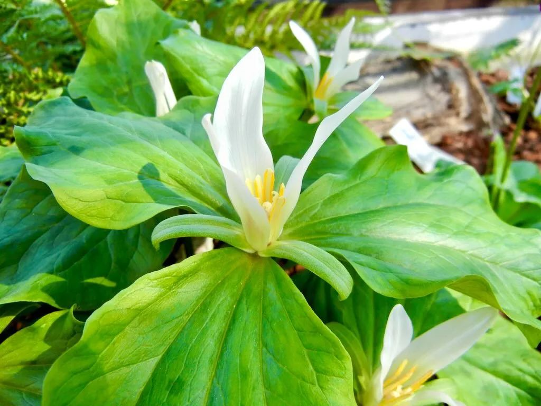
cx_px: 270
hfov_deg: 60.0
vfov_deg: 46.8
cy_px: 203
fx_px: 469
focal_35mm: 30
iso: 160
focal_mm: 5.4
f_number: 3.5
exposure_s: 1/98
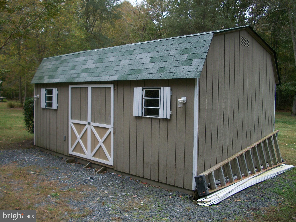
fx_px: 299
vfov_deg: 40.7
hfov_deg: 52.6
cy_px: 111
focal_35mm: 35
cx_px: 148
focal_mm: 6.3
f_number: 3.1
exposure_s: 1/160
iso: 80
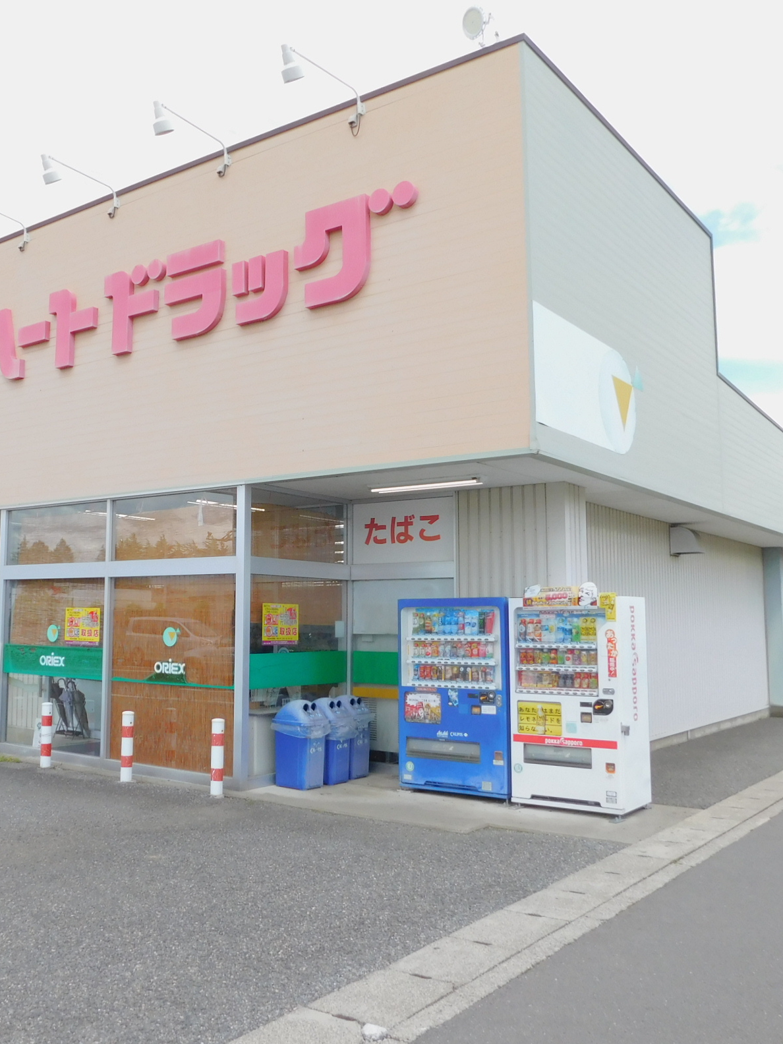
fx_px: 995
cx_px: 256
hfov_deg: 42.3
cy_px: 519
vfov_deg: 55.4
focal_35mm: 33
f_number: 3
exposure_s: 1/800
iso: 125
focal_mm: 4
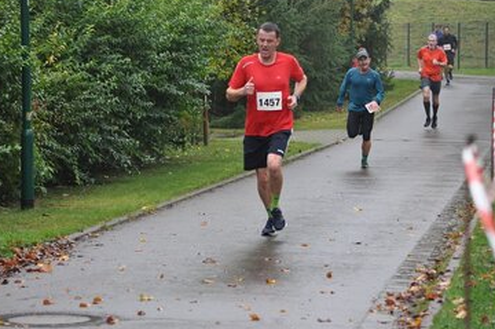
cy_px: 162
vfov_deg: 8.1
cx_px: 234
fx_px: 2334
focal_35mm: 170
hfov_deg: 12.1
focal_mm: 102
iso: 900
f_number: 4.8
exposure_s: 1/500
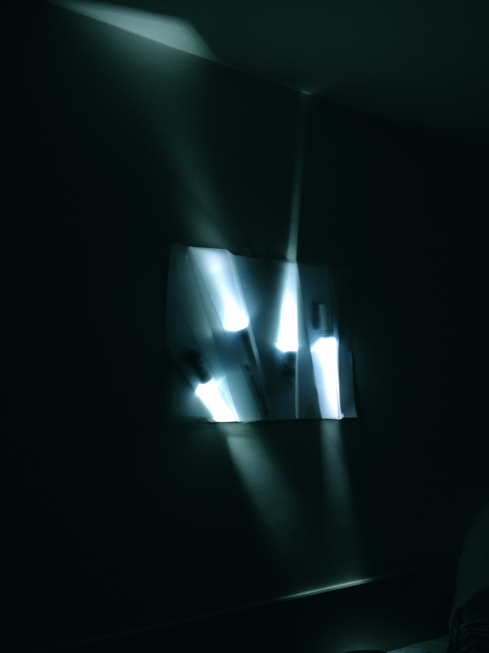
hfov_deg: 40.7
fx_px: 659
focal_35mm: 35
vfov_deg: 52.6
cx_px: 244
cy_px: 326
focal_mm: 4.28
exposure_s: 1/40
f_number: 2.4
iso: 64
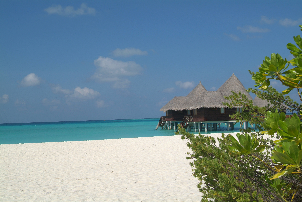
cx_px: 151
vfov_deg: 32.0
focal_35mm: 42
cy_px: 101
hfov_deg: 46.4
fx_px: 353
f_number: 9.5
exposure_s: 1/350
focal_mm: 28
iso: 160
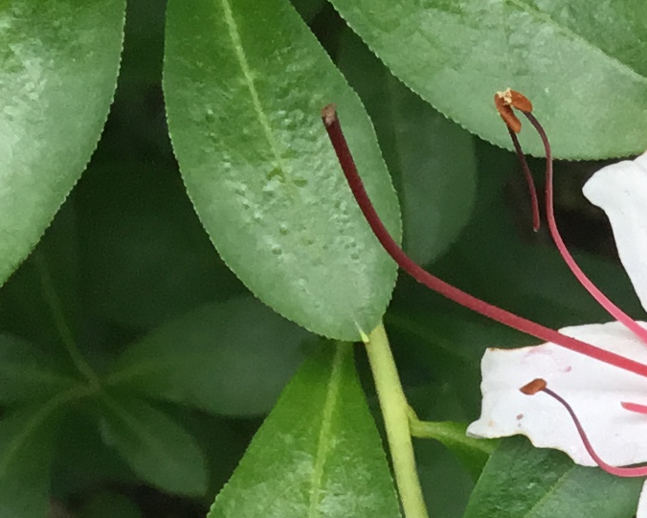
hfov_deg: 12.2
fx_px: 2796
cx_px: 1125
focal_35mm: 146
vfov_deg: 10.2
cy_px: 792
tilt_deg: -65.0
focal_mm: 3.3
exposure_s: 1/199
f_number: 2.4
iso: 25
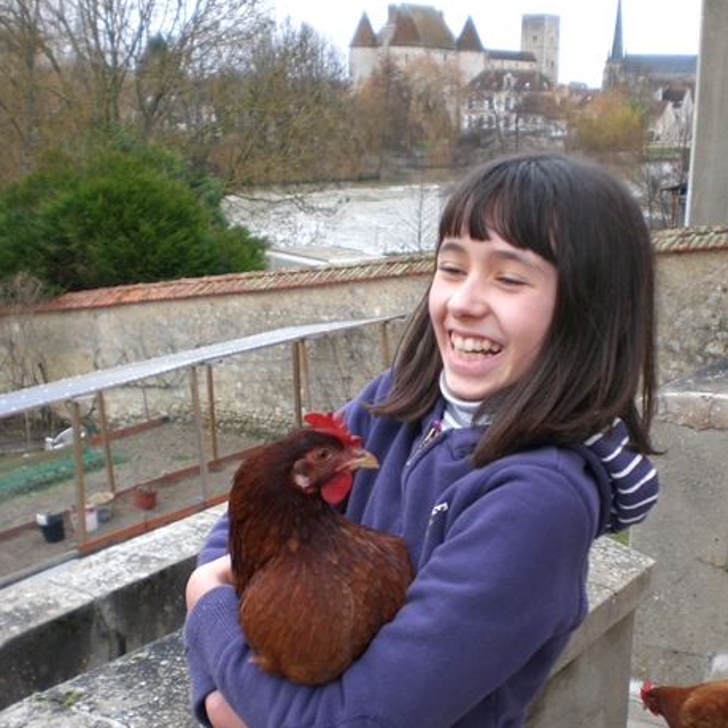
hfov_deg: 37.6
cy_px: 453
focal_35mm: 45
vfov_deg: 37.3
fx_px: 1071
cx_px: 363
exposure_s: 1/80
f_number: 3.1
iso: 100
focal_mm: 6.3
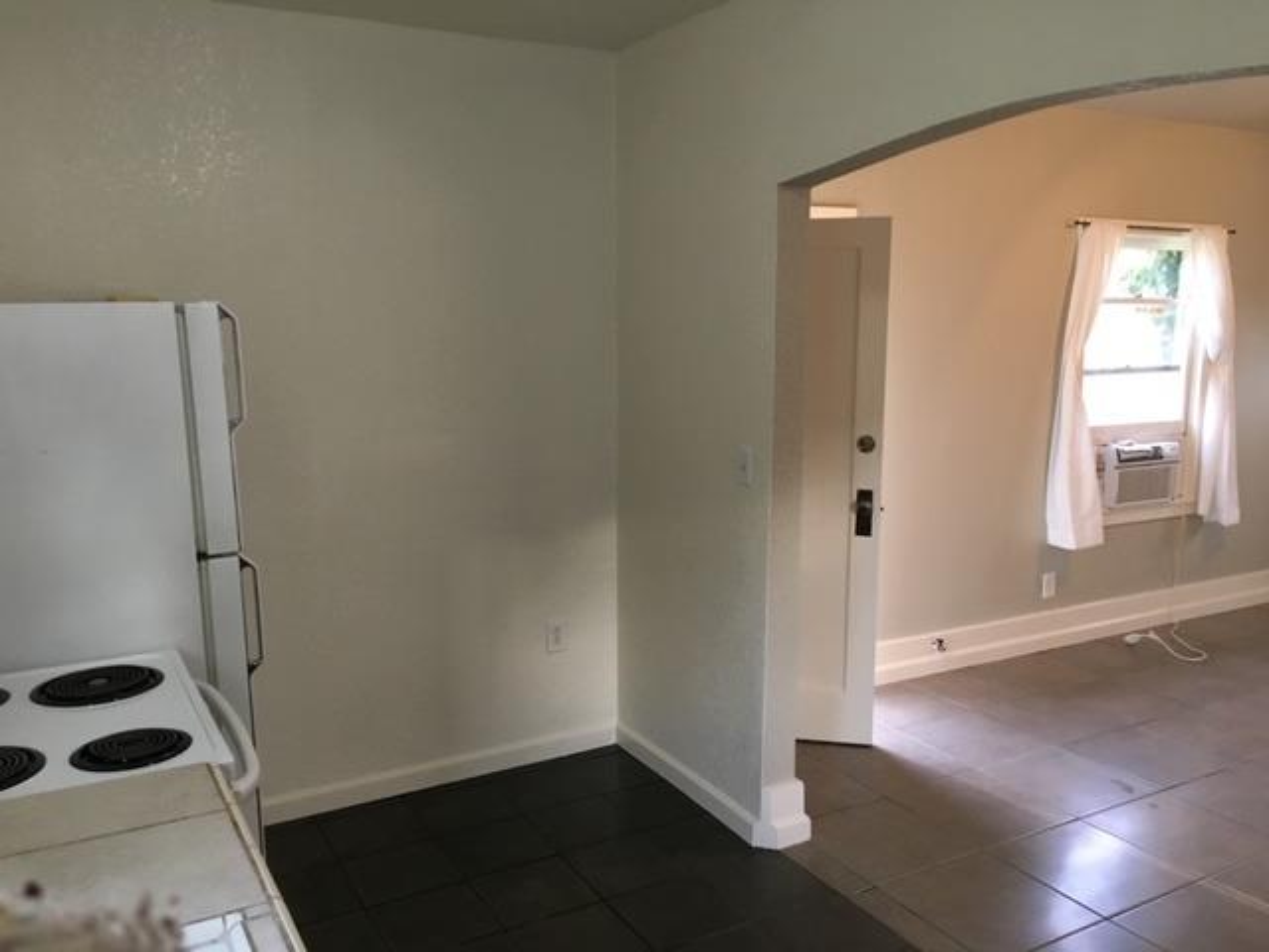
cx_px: 634
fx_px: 1063
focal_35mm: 29
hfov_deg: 61.7
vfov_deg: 48.2
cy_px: 476
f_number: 2.2
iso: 100
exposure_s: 1/30
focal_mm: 4.15
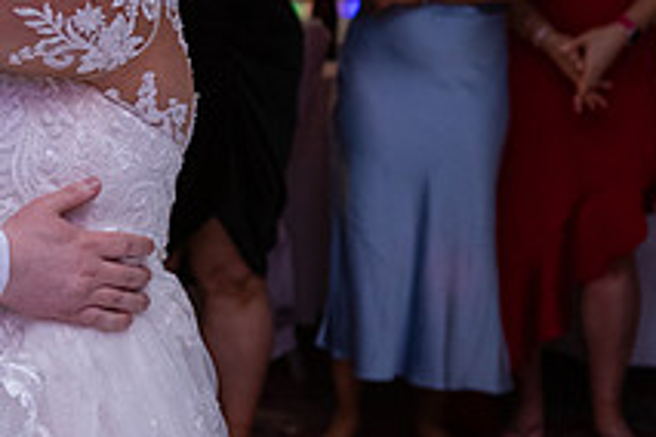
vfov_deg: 10.4
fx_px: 2387
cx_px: -142
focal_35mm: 131
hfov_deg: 15.1
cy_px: 26
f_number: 3.5
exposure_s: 1/160
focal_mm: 48
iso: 1250
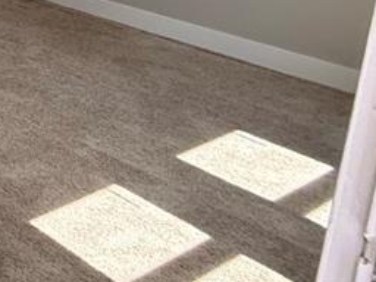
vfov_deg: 22.8
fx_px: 608
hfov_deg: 20.5
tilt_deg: -8.8
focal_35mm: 56
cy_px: -98
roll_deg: -0.8
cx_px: -338
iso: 125
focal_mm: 2.22
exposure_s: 1/120
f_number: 2.2
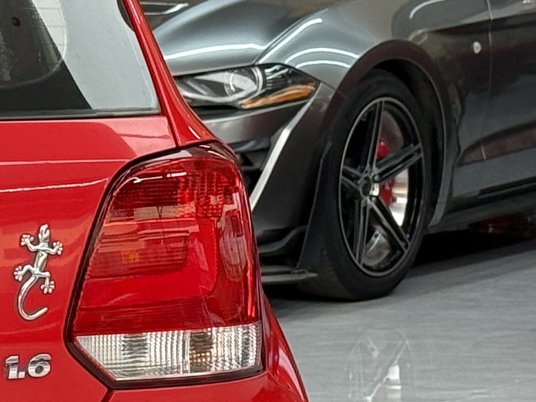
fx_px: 3159
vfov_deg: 7.3
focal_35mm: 204
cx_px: -385
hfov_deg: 9.3
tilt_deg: -8.3
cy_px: 303
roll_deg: +0.5
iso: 80
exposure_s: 1/100
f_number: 1.78
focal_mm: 6.76
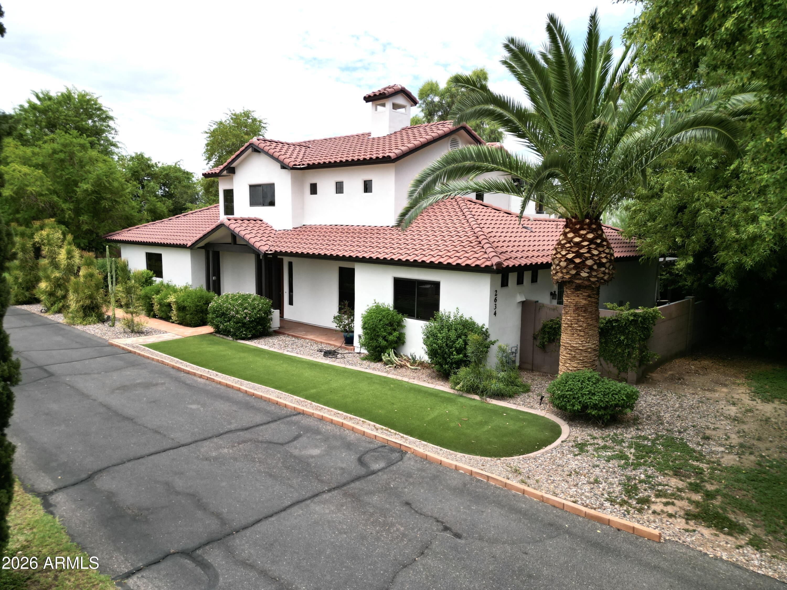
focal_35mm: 24
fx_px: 546
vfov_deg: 56.8
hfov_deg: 71.6
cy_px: 295
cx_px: 394
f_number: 1.7
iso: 150
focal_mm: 6.72
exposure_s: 1/3200
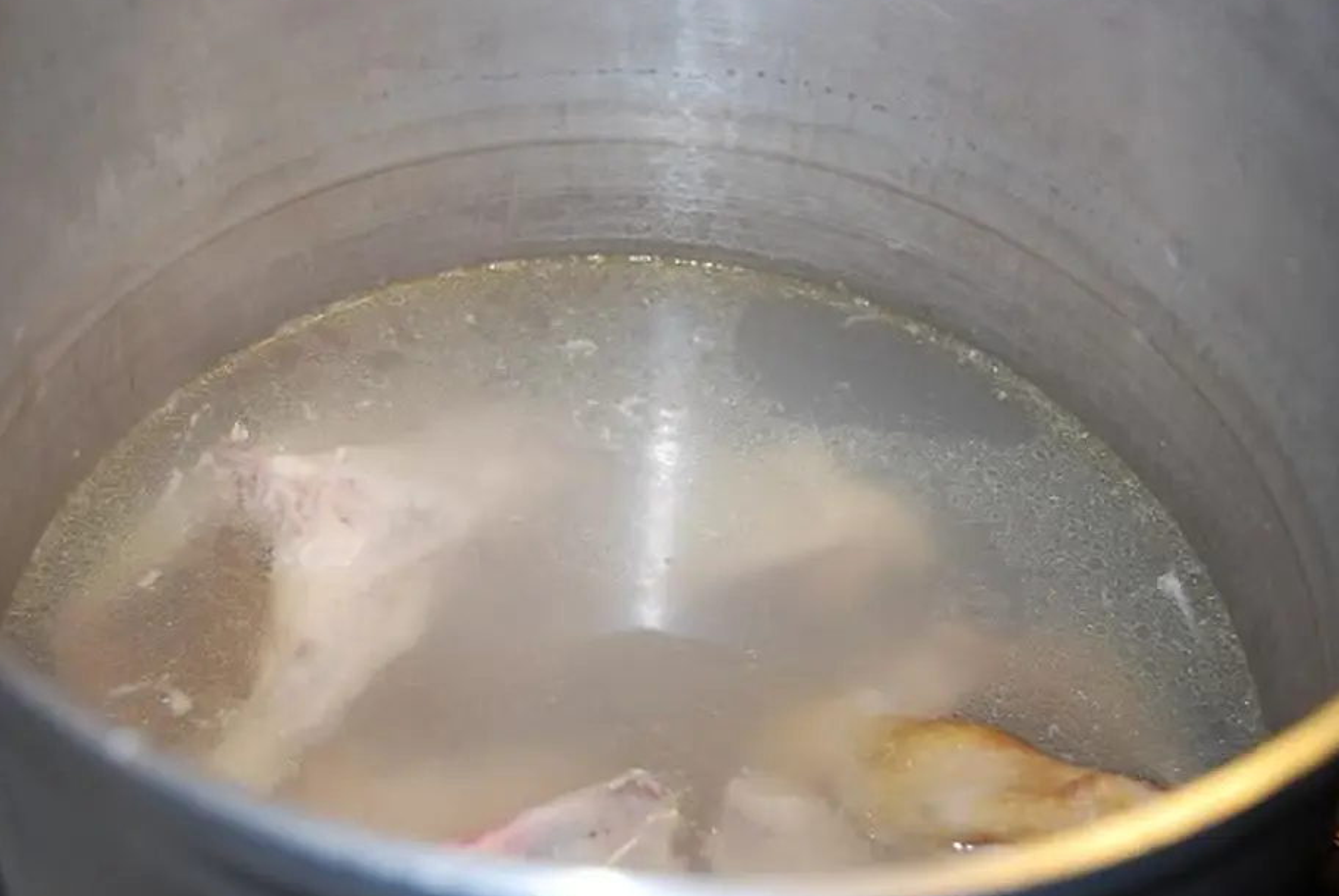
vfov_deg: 22.7
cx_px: 681
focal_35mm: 60
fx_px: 2234
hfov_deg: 33.4
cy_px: 438
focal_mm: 38
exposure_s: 1/60
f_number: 4.8
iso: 200
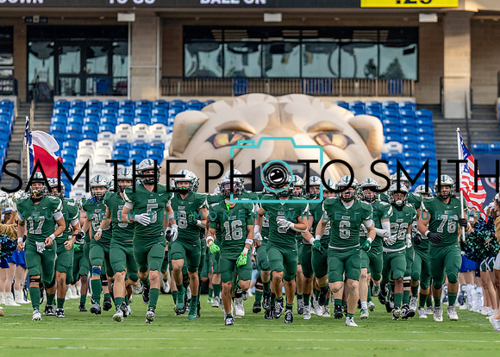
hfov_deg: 6.8
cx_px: 307
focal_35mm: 295
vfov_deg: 4.9
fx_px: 4187
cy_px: 203
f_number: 3.2
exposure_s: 1/3200
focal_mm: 200
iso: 800
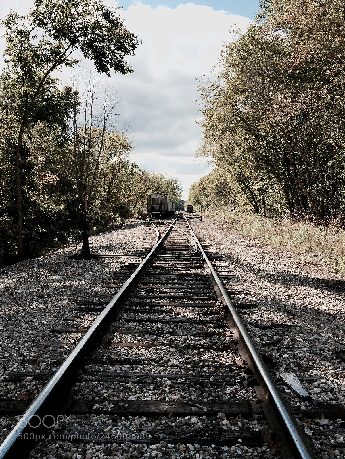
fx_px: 385
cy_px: 230
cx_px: 172
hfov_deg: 48.2
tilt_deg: +0.1
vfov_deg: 61.7
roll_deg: -1.0
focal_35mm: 29
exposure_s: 1/1364
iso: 32
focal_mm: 4.15
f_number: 2.2
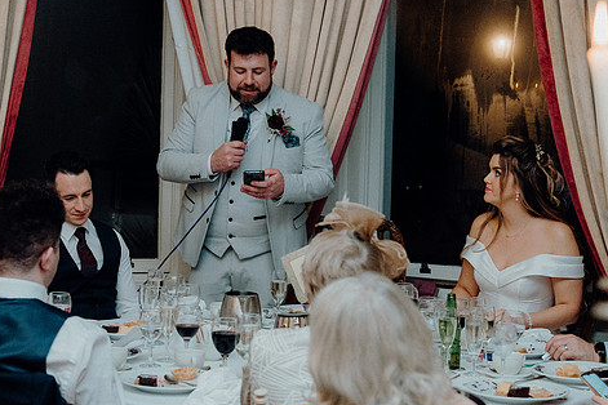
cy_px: 192
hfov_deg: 23.9
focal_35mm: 85
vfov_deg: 16.1
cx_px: 301
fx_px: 1435
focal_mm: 46
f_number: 3.5
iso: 2500
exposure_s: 1/160
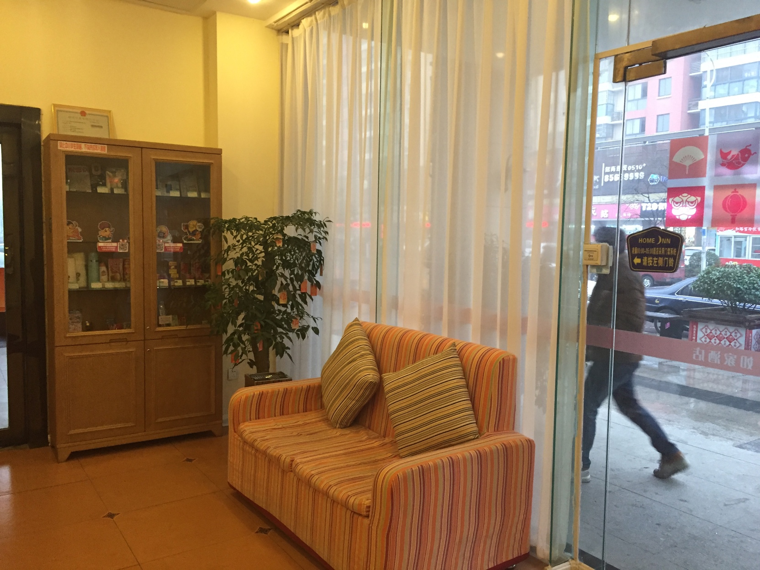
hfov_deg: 61.7
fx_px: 637
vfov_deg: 48.2
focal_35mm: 29
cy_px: 285
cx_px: 380
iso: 200
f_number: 2.2
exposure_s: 1/33
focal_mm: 4.15
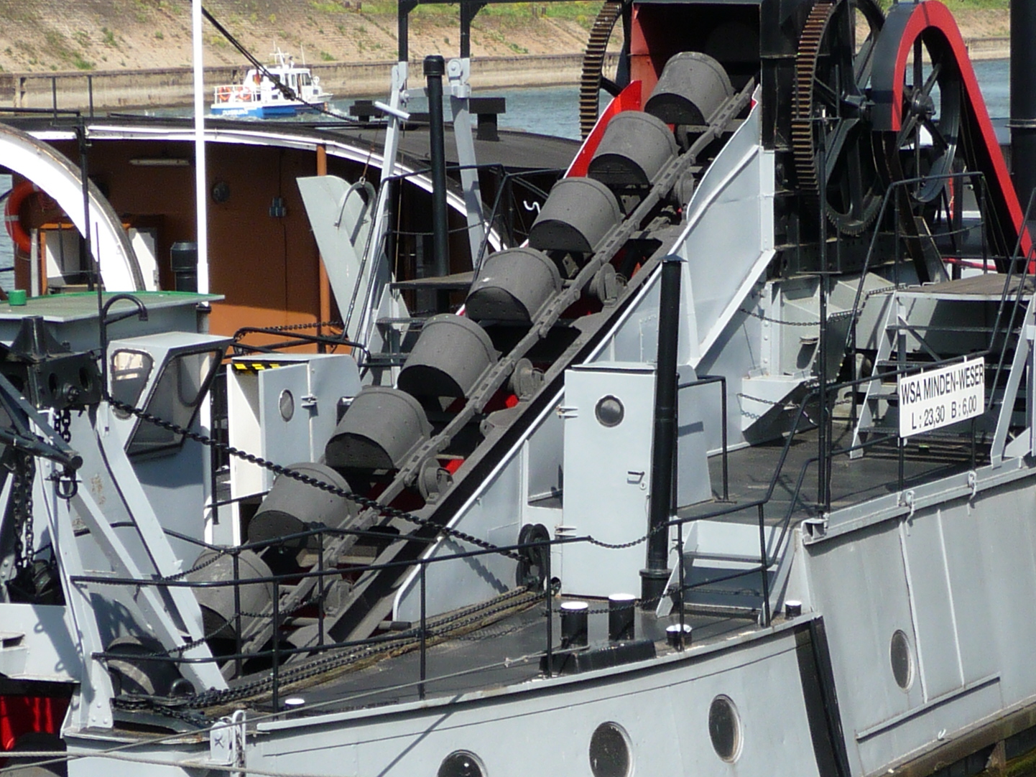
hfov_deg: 13.9
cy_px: 424
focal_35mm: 142
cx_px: 587
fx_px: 4251
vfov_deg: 10.4
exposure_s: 1/500
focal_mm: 10.5
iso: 100
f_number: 4.5
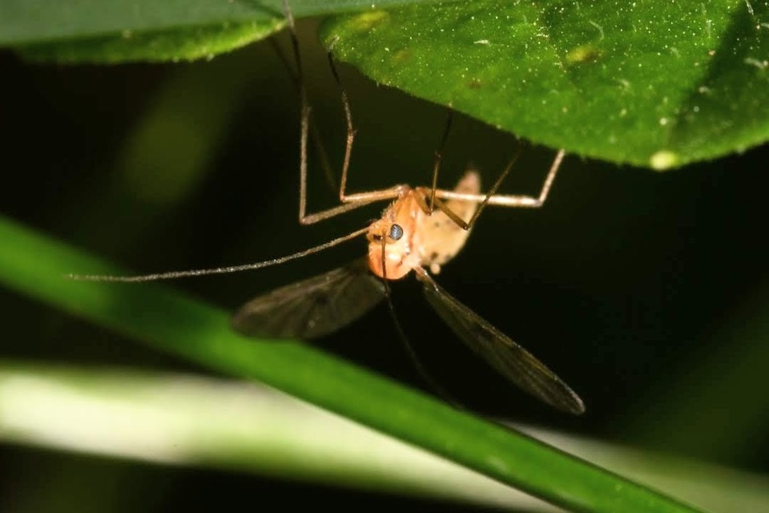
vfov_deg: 8.7
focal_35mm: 158
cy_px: 256
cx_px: 384
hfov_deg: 13.0
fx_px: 3364
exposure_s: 1/60
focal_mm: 105
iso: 250
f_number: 32
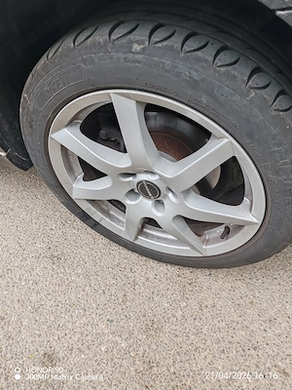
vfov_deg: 65.3
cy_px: 195
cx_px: 146
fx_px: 304
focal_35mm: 27
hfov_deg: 51.4
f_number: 1.9
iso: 320
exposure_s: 1/100
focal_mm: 6.12
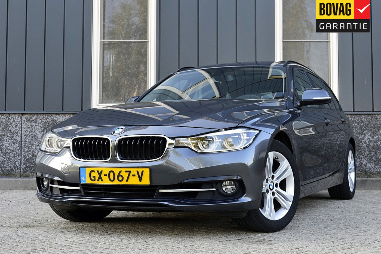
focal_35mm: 57
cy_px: 127
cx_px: 190
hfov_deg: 35.1
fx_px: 603
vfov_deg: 23.7
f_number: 8
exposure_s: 1/80
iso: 400
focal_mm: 38
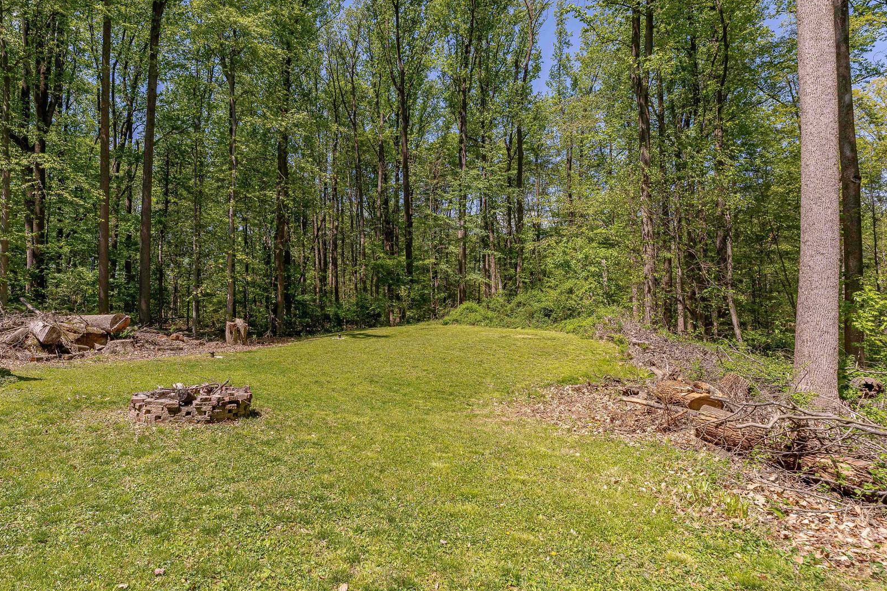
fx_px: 443
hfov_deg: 88.8
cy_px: 284
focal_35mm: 18
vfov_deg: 67.4
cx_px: 354
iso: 320
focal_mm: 14
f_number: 8
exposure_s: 1/1000
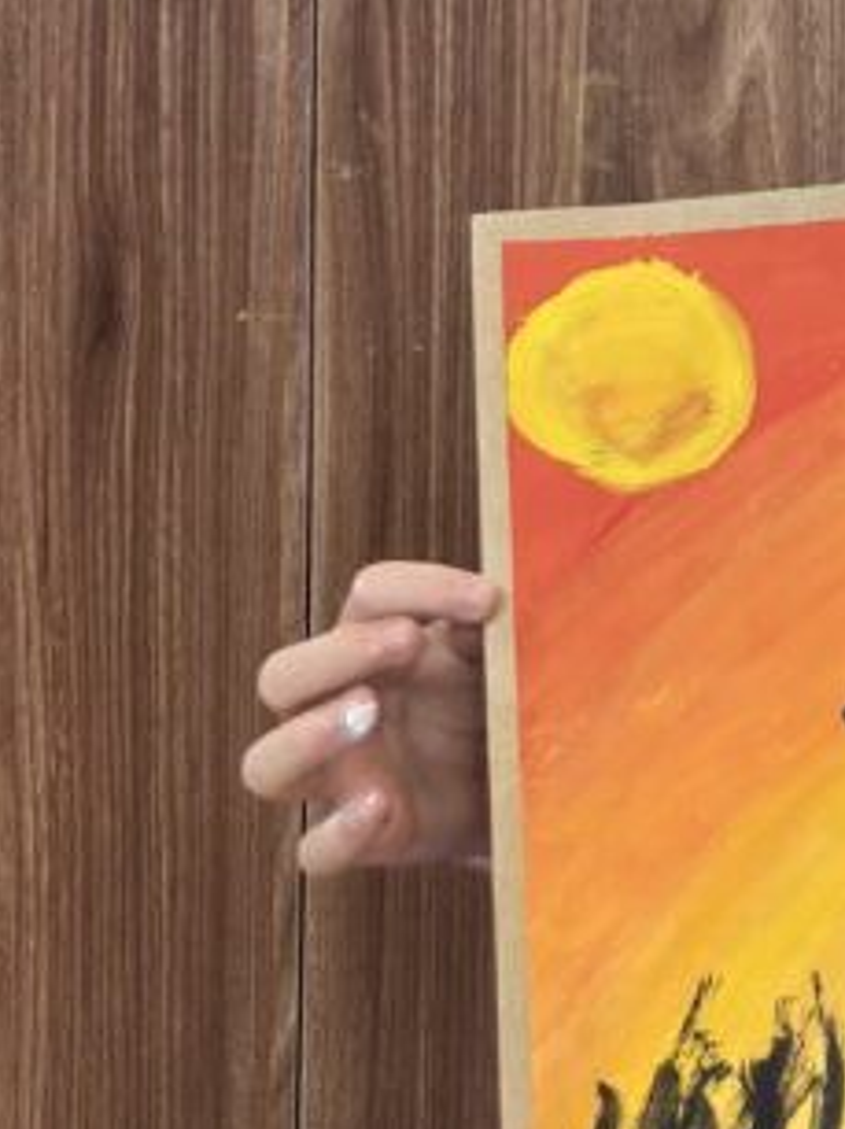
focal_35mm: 85
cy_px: -343
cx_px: 1236
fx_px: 2770
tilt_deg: -2.6
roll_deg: -0.9
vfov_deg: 20.9
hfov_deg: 16.0
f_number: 1.6
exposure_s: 1/100
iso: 80
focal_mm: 5.96
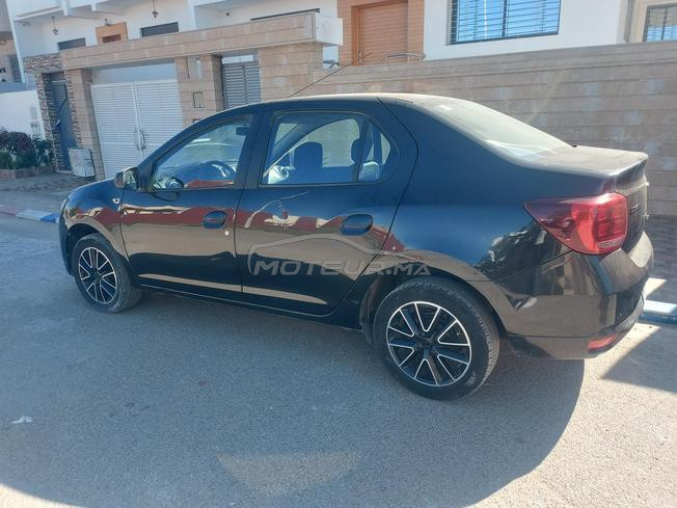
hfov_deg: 71.6
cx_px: 338
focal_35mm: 24
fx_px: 469
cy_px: 254
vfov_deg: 56.8
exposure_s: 1/140
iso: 32
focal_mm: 5.23
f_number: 1.8
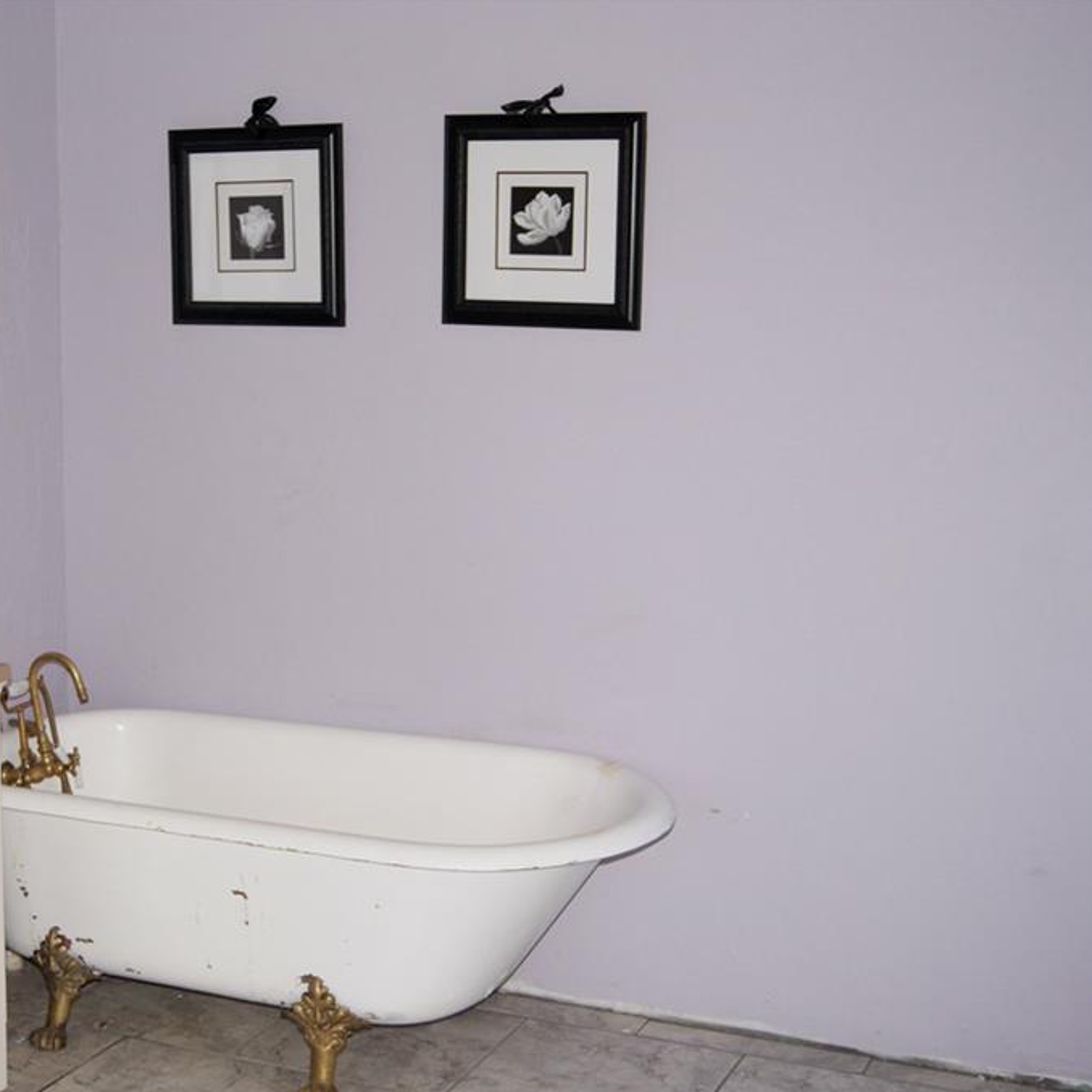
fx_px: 1927
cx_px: 287
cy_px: 547
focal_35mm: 54
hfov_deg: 31.1
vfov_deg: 31.6
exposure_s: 1/60
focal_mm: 28
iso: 400
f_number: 4.5
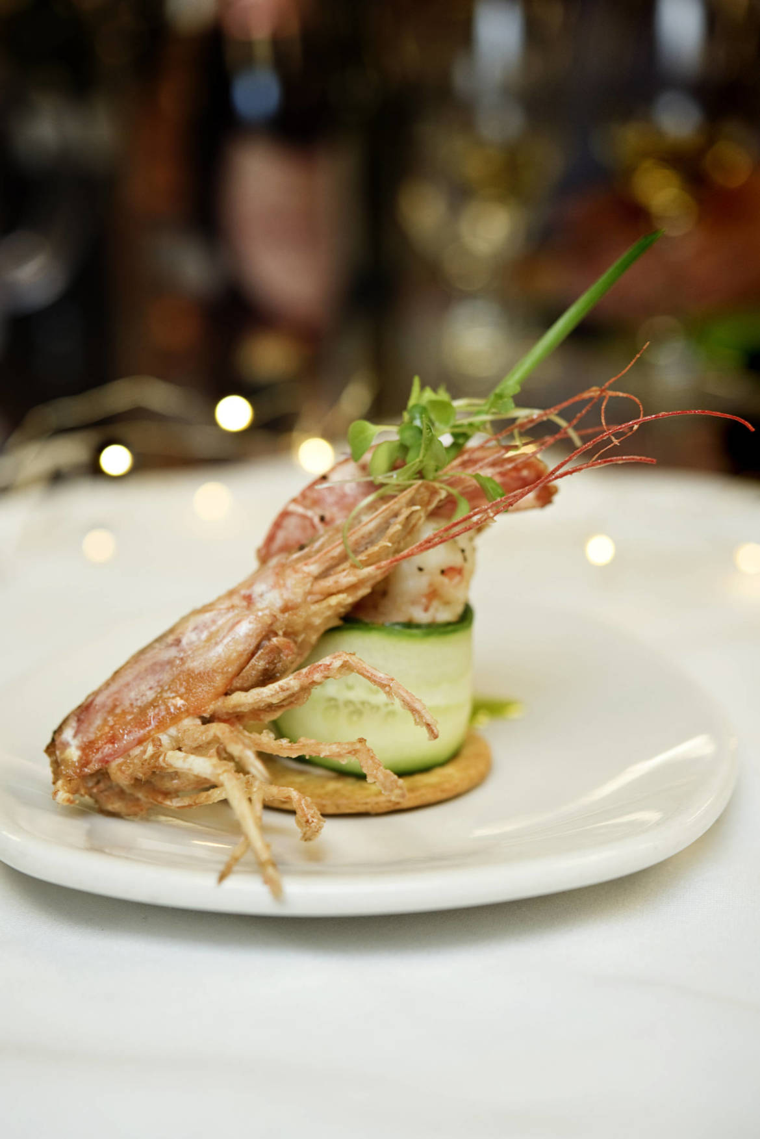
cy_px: 570
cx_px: 380
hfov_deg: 22.6
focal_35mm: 60
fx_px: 1898
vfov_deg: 33.4
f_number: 4.5
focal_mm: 60
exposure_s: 1/60
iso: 400
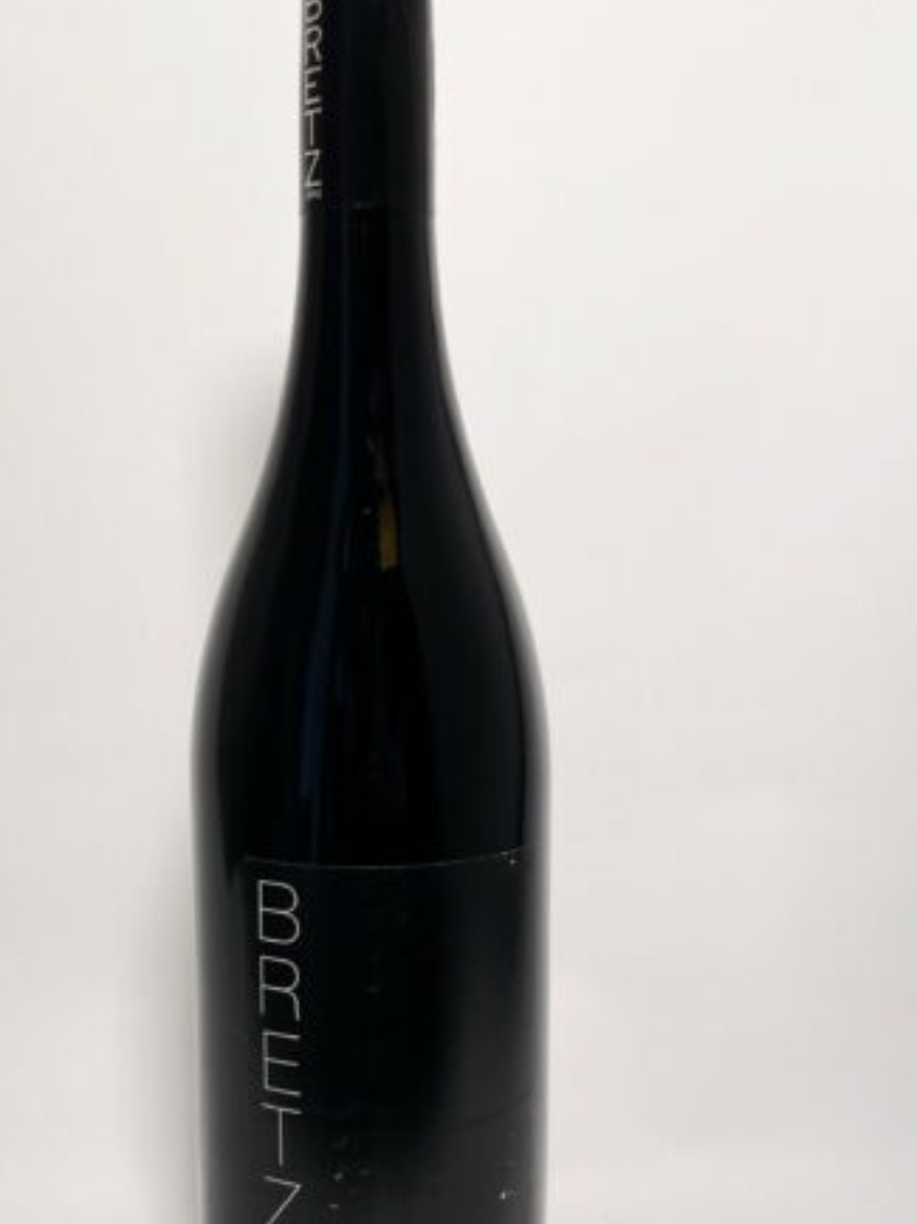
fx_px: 1414
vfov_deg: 46.7
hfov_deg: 35.9
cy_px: 701
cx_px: 389
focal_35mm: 40
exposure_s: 1/296
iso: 32
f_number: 1.6
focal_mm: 4.2
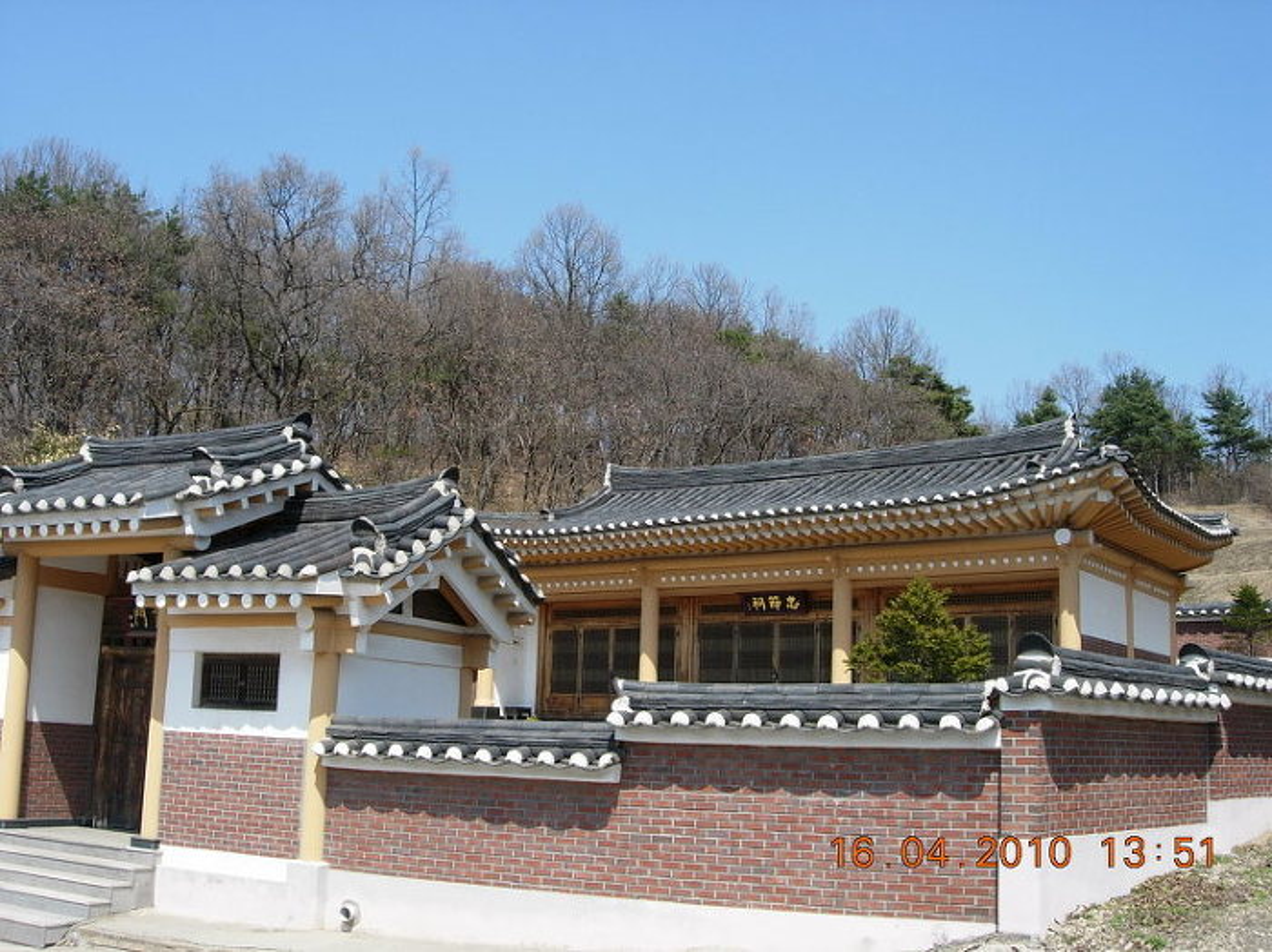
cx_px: 636
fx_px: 1395
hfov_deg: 49.0
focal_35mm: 38
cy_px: 476
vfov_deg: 37.7
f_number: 4.8
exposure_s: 1/542
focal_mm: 7.8
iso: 64
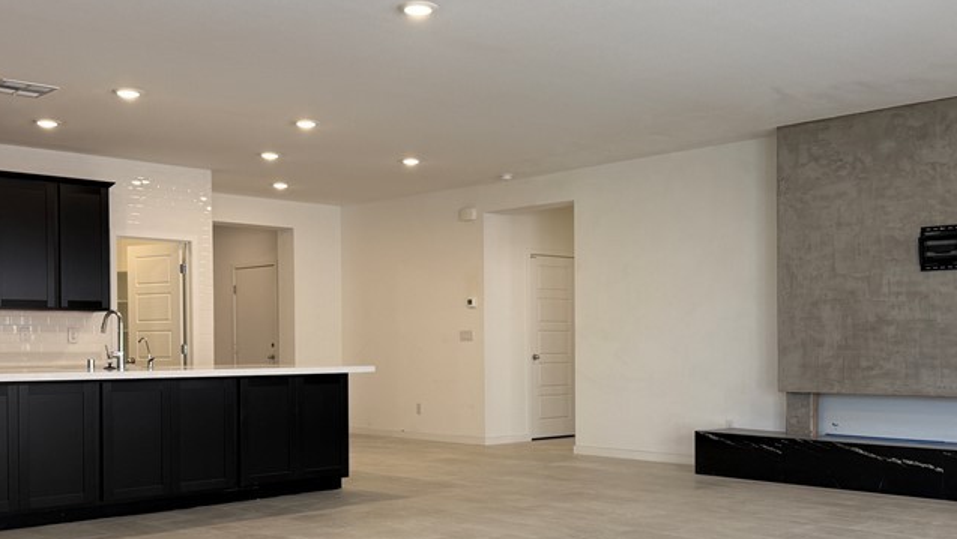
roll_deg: -0.1
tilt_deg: -0.4
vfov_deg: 28.2
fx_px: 1066
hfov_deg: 48.3
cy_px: 356
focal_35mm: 42
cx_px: 500
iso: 100
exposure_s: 1/120
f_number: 1.78
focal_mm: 6.76
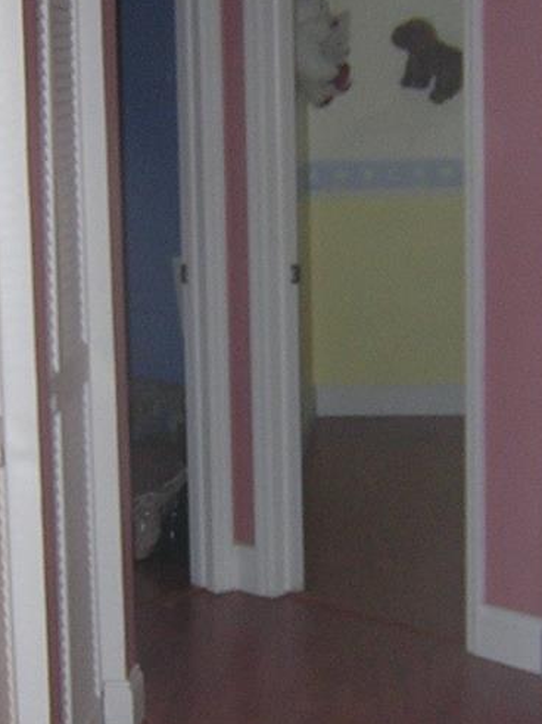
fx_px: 1838
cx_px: 227
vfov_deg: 22.3
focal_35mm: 88
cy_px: 349
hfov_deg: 16.8
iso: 196
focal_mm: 4.7
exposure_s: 1/60.1
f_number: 2.6
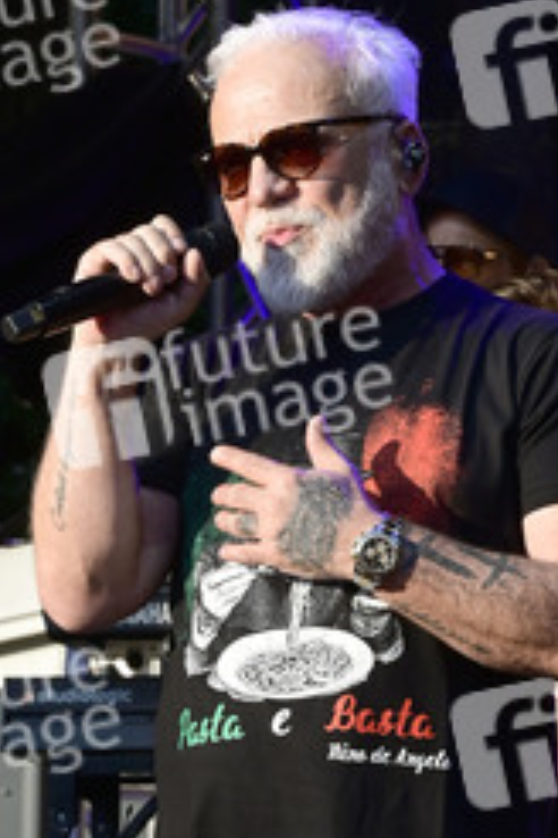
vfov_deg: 6.3
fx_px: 7556
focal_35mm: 325
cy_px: 559
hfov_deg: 4.2
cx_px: 316
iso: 1250
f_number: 16
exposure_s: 1/320
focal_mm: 200
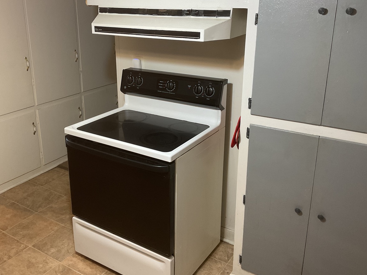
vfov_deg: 39.6
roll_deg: +0.7
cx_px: 153
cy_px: 120
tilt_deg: -19.0
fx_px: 382
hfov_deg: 51.1
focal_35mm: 36
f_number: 1.8
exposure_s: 1/60
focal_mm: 3
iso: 100
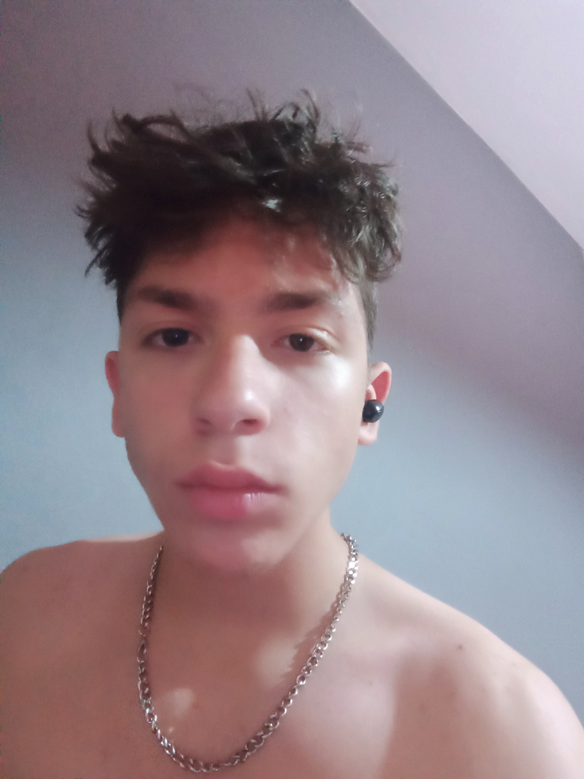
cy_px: 390
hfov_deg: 53.1
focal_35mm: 26
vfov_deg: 67.3
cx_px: 292
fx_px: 585
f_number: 2.05
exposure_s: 1/10
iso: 1800
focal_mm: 2.78
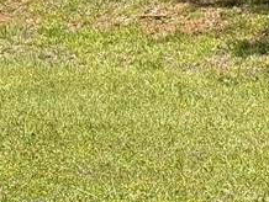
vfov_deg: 6.4
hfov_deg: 8.8
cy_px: -243
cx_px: 216
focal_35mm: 225
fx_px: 1750
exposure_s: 1/2667
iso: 80
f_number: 1.78
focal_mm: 6.76
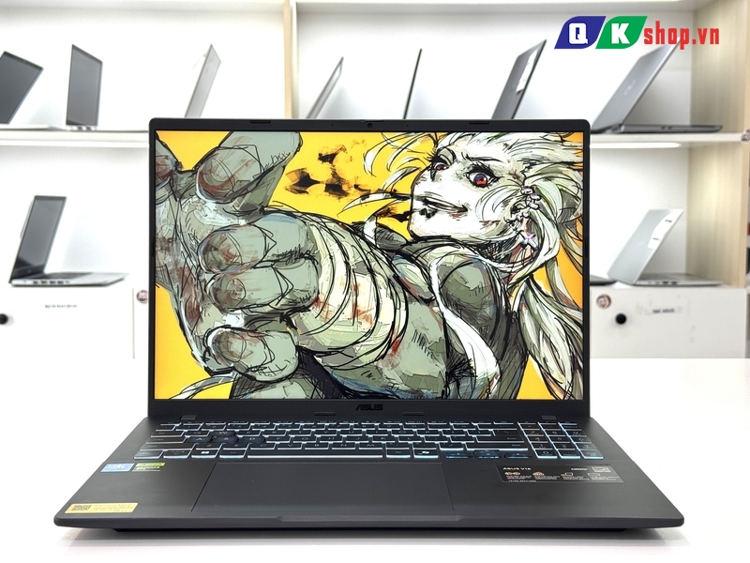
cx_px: 375
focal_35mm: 48
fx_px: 1040
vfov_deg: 30.3
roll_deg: +0.9
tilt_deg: -4.4
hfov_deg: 39.7
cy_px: 282
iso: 64
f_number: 1.78
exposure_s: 1/172
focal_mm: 6.76
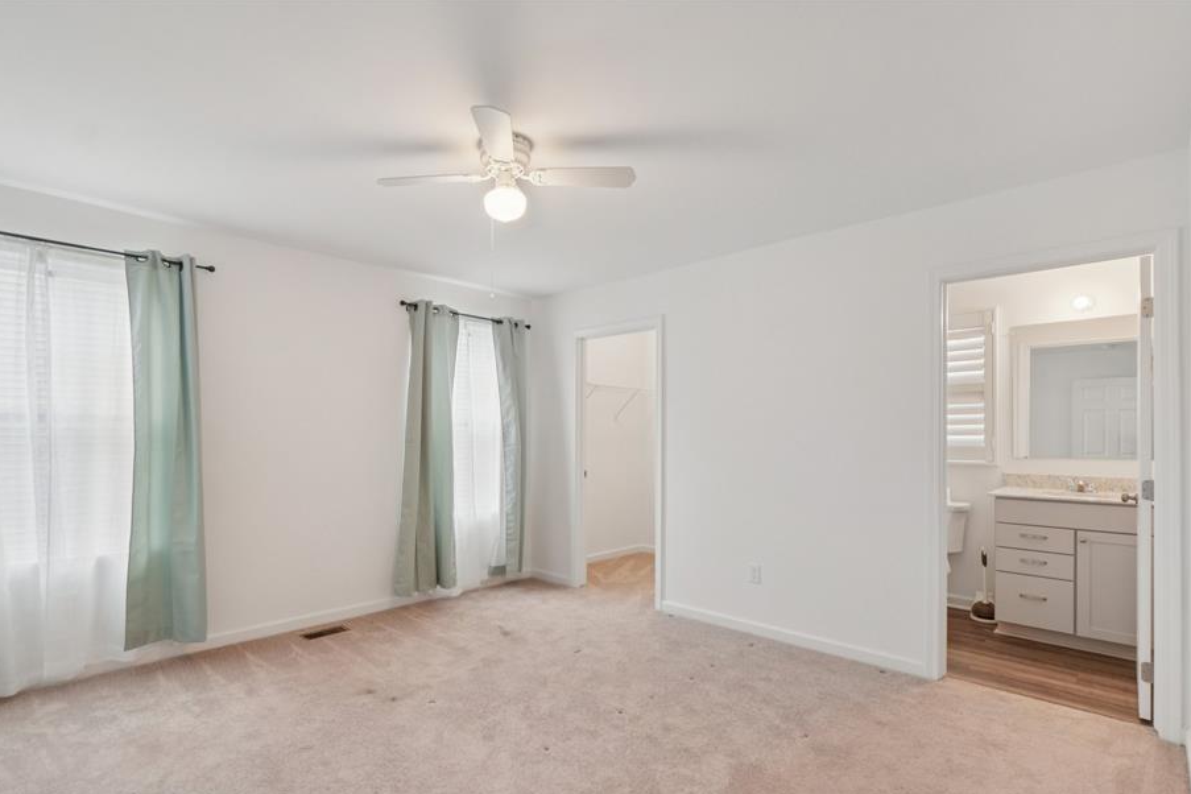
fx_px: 562
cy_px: 447
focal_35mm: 17
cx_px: 542
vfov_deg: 70.2
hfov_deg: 93.0
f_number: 8
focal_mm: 10
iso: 400
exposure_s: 1/15
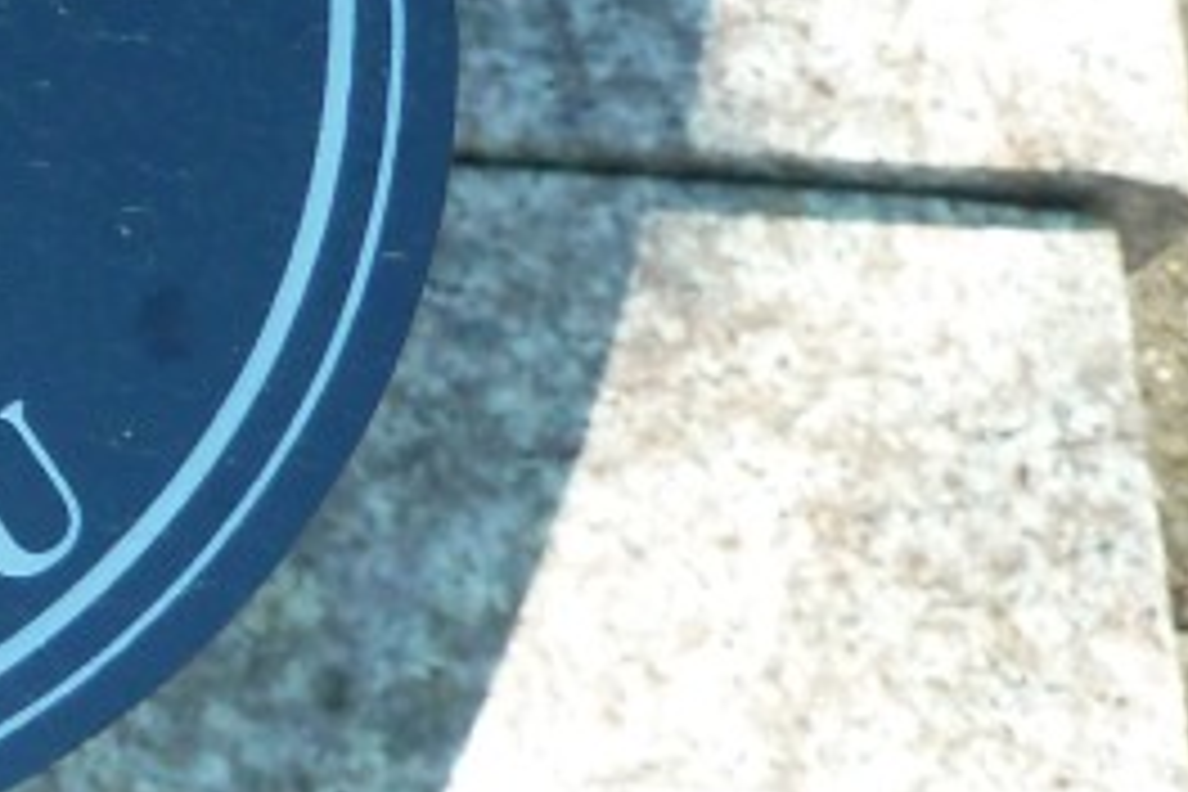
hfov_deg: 14.8
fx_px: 3861
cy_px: -310
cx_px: -1066
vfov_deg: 11.3
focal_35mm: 117
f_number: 3.4
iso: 160
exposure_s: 1/160
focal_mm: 4.7
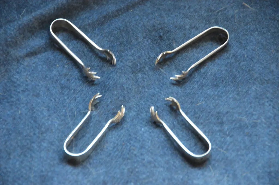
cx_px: 140
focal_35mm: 225
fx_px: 1740
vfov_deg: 6.1
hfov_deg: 9.2
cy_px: 92
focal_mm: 150
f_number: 5.6
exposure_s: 1/50
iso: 3200
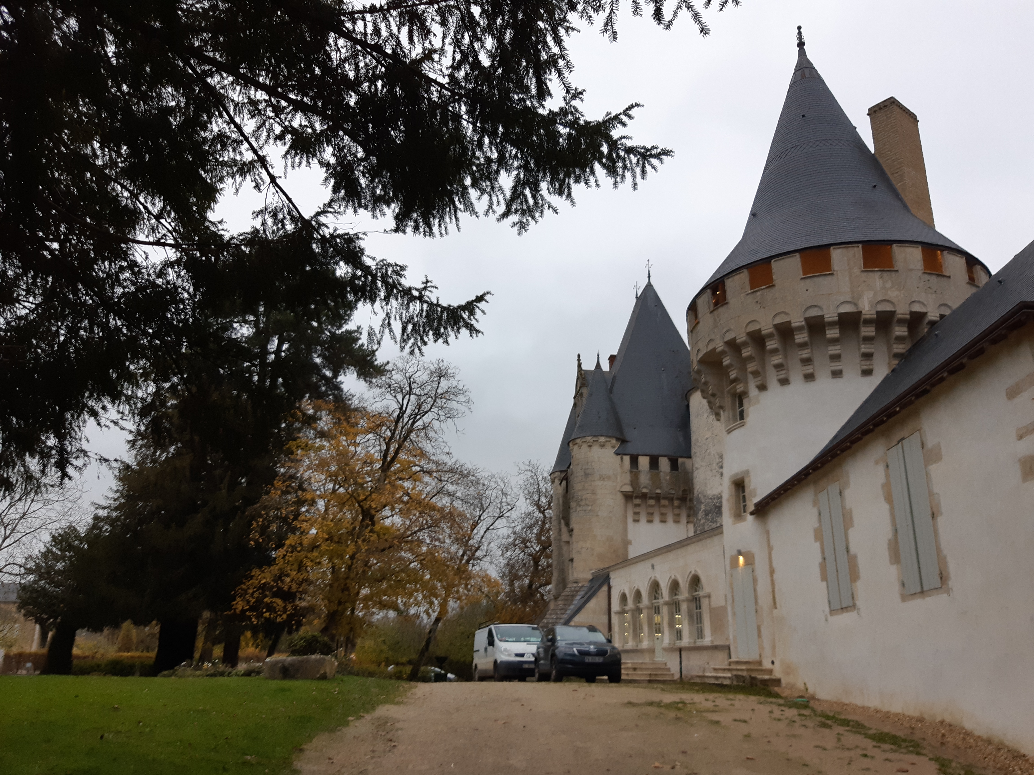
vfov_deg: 53.1
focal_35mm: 26
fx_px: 777
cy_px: 388
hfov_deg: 67.3
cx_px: 517
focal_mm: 3.93
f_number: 1.7
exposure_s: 1/100
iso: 50
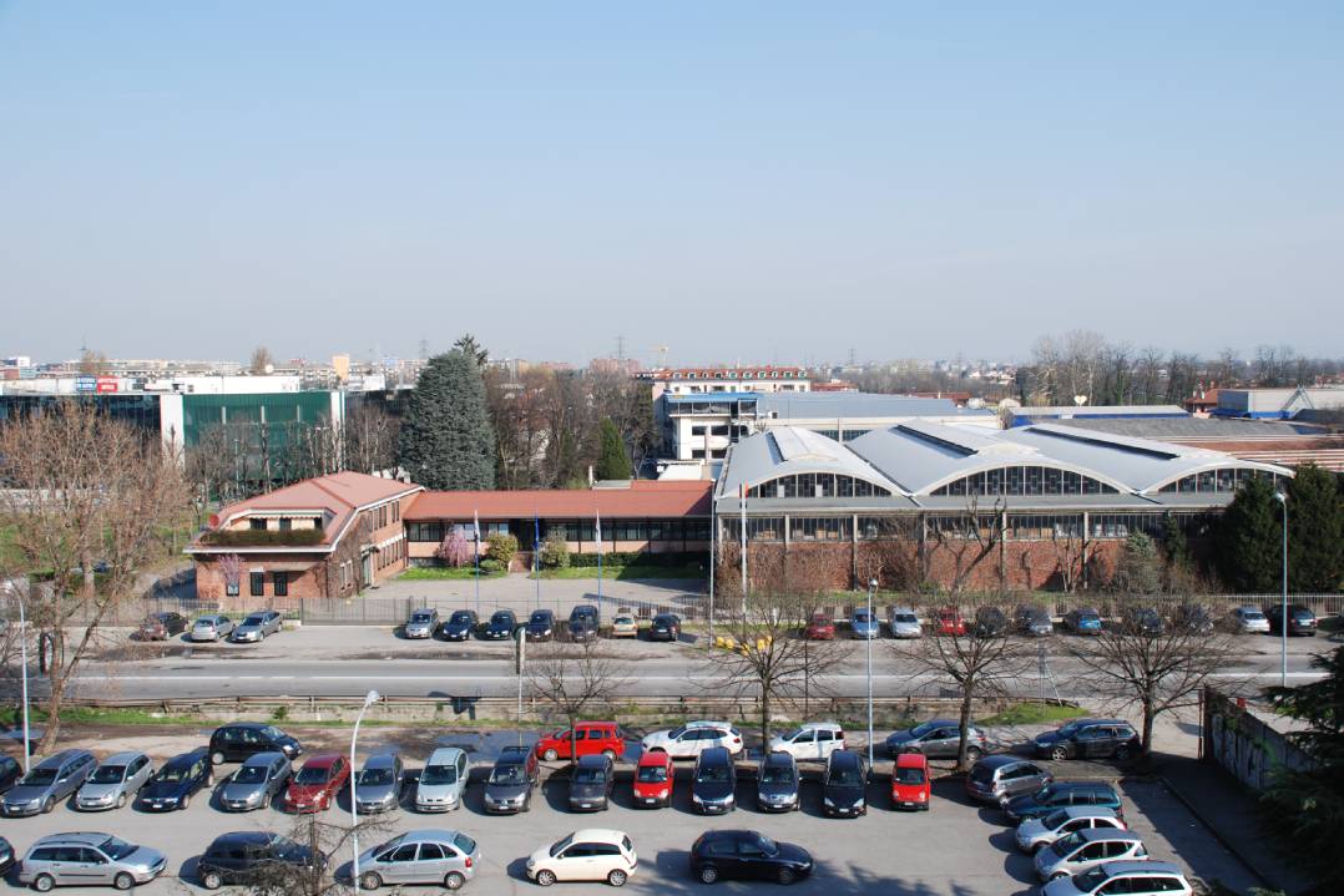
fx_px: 1232
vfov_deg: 40.0
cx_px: 672
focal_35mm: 33
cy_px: 448
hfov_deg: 57.2
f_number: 7.1
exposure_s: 1/200
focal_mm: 22
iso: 100
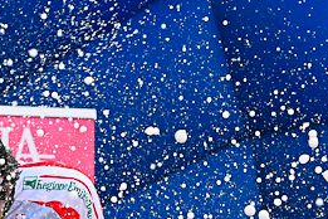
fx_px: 3216
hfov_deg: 5.8
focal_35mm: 353
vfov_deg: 3.9
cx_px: -73
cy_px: 337
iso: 1250
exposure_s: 1/1000
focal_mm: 92
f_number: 6.3
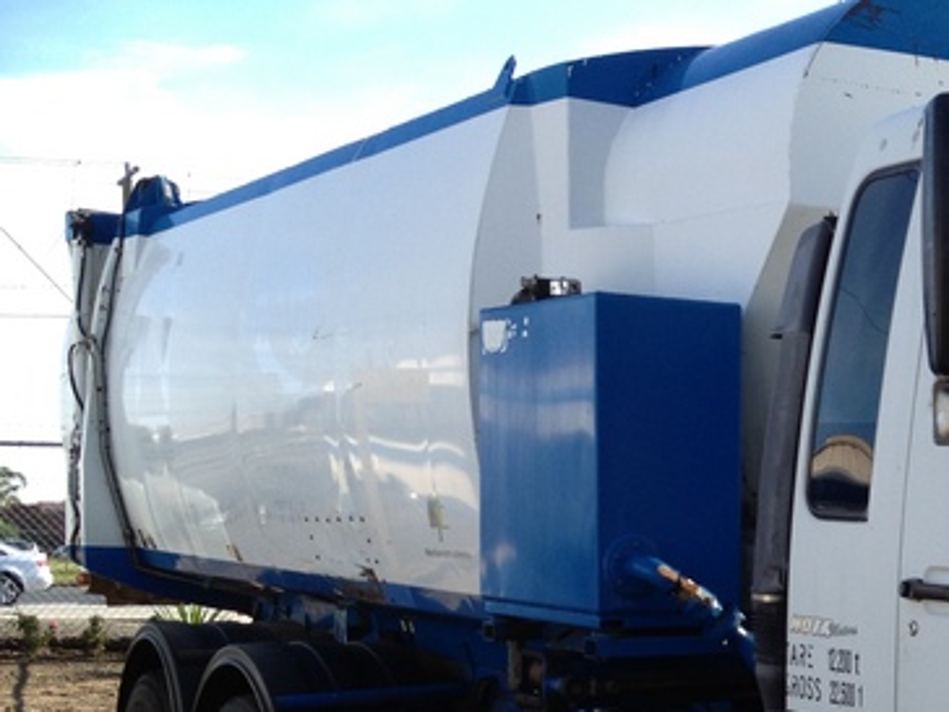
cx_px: 1022
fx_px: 2111
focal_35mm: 77
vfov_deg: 18.8
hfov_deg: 23.9
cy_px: 647
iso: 50
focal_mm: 4.28
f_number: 2.4
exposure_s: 1/657
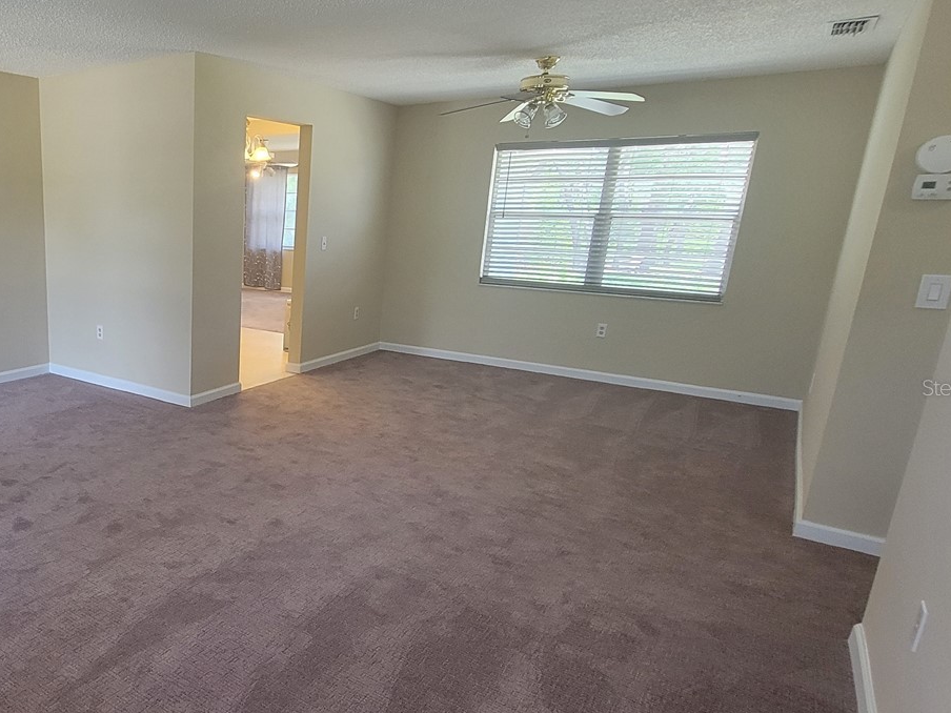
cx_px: 180
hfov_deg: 66.6
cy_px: 387
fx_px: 632
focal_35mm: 23
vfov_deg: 58.8
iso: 320
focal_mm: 2.2
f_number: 2.2
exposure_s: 1/60
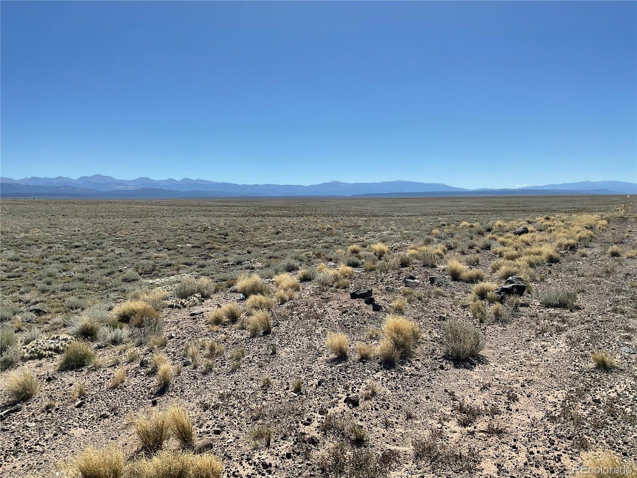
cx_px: 318
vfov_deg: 48.2
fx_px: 534
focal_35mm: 29
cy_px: 239
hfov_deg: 61.7
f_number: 1.8
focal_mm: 3
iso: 16
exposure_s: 1/3125
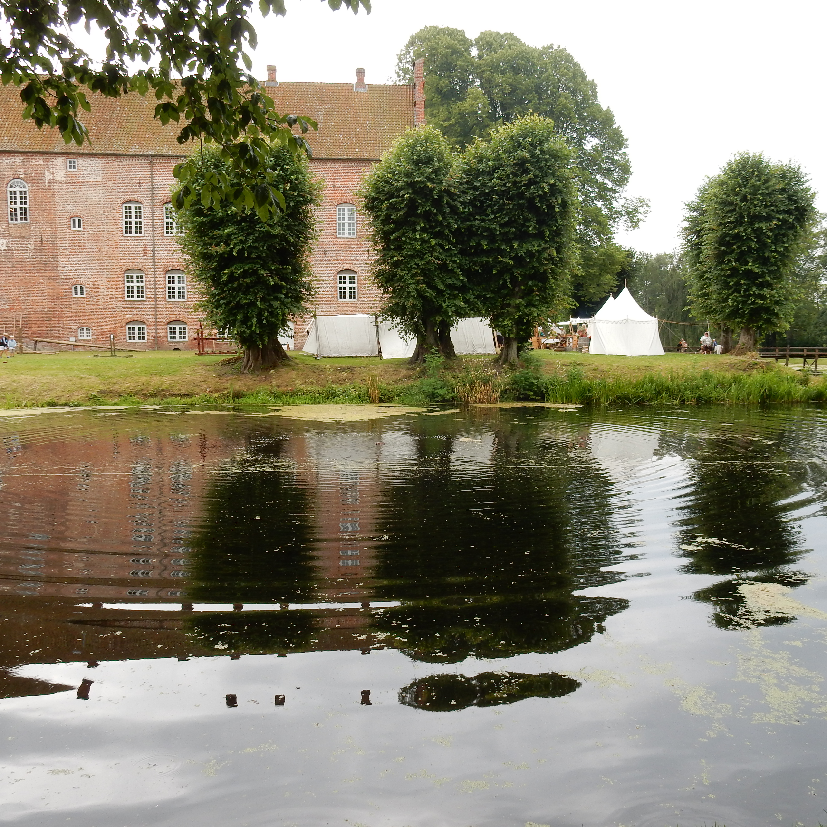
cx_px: 462
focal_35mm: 30
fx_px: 811
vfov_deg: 54.0
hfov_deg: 53.9
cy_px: 408
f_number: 3.7
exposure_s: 1/125
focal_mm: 4.5
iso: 125
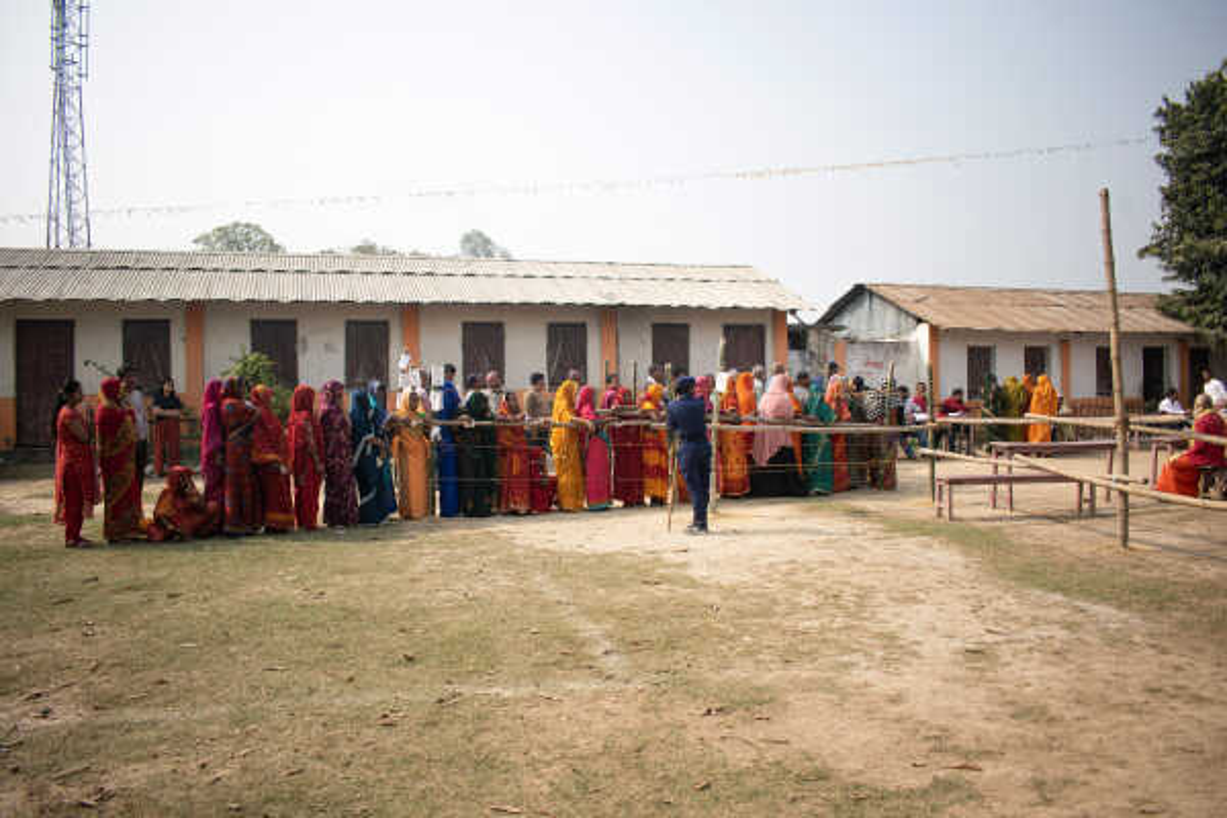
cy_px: 409
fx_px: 920
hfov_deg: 67.4
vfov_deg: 47.9
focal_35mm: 27
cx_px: 614
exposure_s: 1/2000
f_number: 3.5
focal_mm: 18
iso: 200
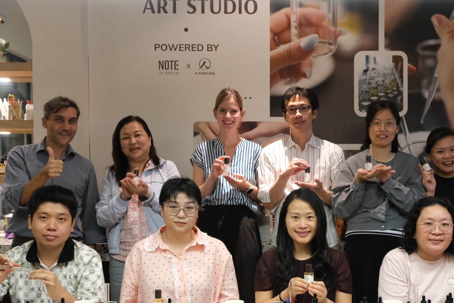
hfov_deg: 38.5
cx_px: 297
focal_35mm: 51
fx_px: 643
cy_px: 195
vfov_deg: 26.4
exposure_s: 1/60
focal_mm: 21.4
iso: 6400
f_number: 8
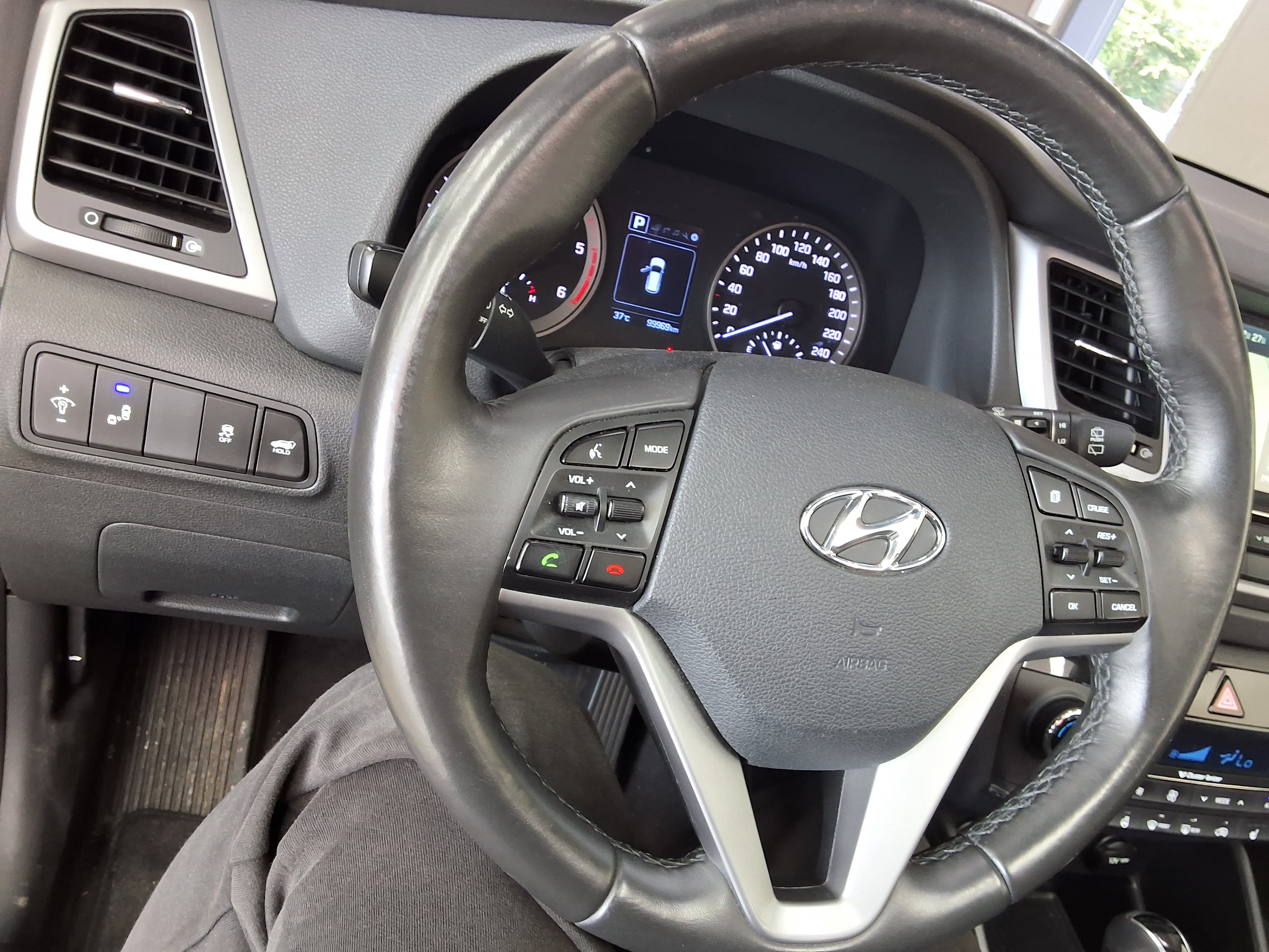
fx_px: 1026
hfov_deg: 63.4
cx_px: 634
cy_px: 476
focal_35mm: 28
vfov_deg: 49.7
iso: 100
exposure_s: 1/40
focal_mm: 2.91
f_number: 1.9
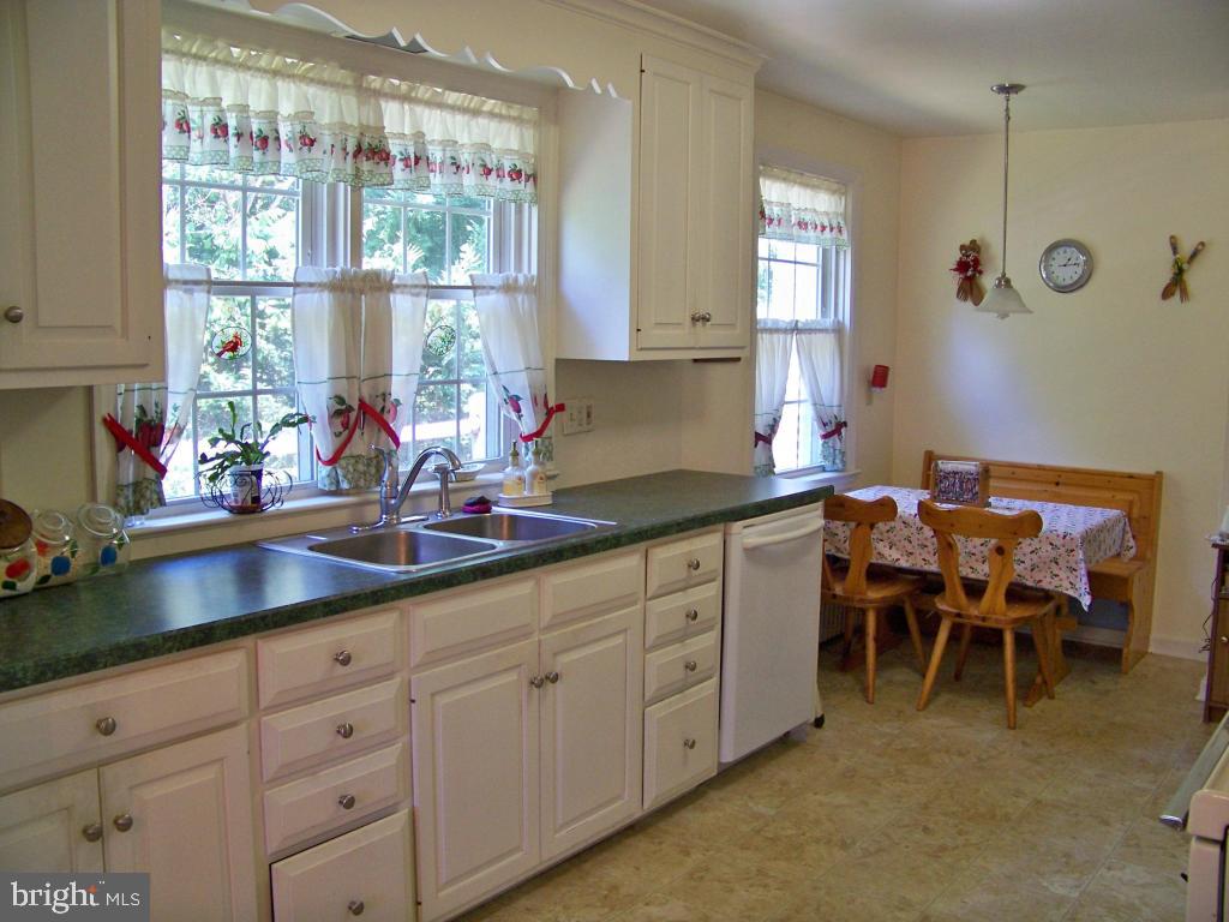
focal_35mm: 33
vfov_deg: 42.9
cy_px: 461
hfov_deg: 55.4
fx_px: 1172
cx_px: 614
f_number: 2.8
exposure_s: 1/30
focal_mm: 5.85
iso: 160
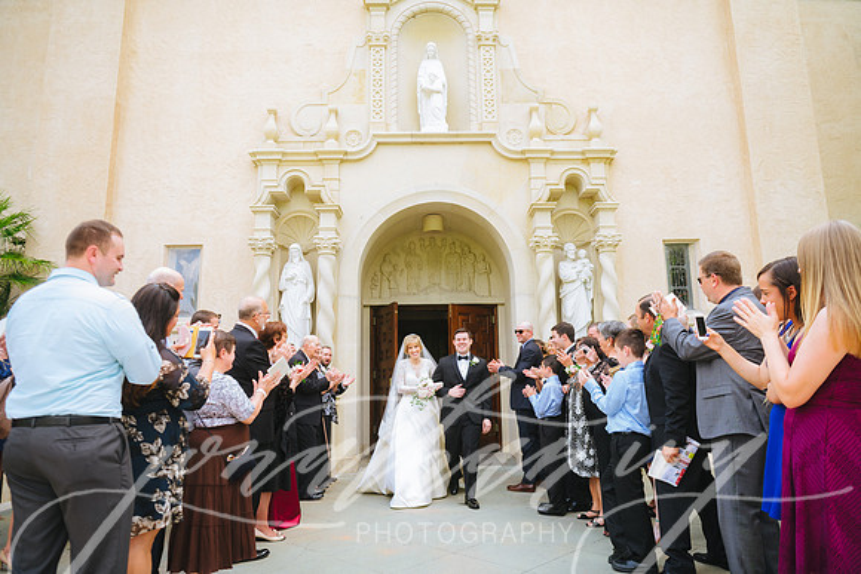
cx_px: 430
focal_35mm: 24
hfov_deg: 73.7
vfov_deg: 53.2
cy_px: 287
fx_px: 574
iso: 400
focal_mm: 24
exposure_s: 1/640
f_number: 2.8
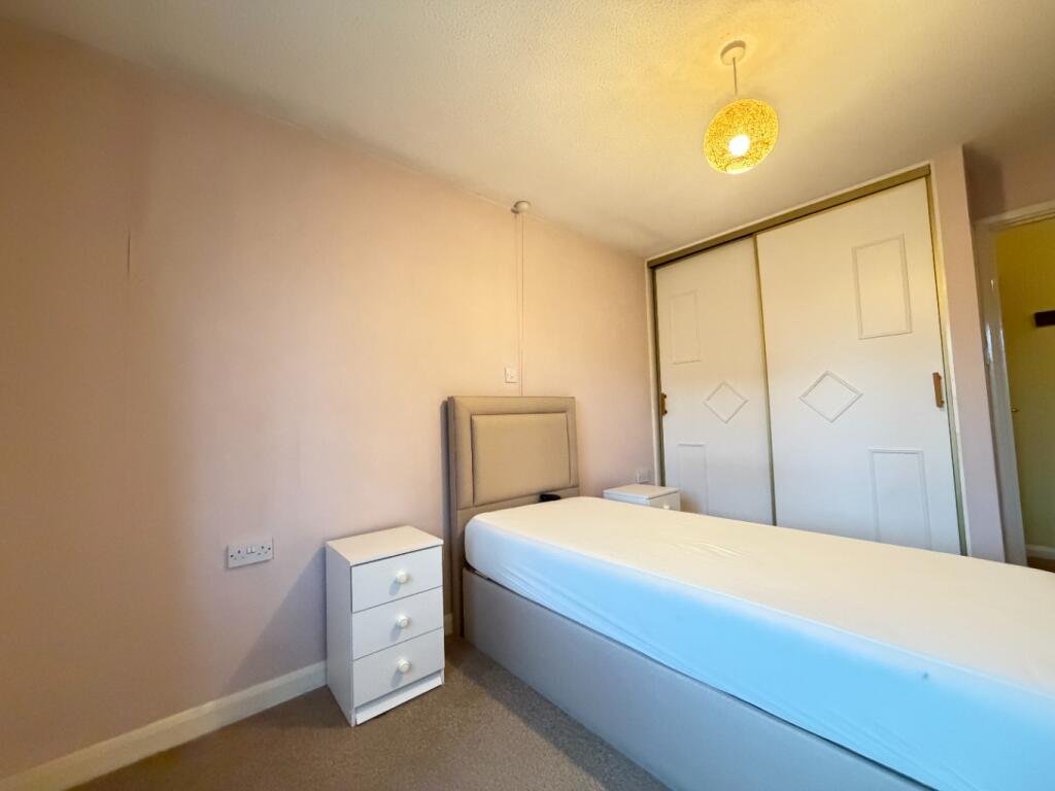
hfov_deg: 102.1
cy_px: 396
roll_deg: +1.8
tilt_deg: +2.9
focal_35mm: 14
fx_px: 427
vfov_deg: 85.7
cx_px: 528
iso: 1000
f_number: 2.2
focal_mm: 2.22
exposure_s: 1/33
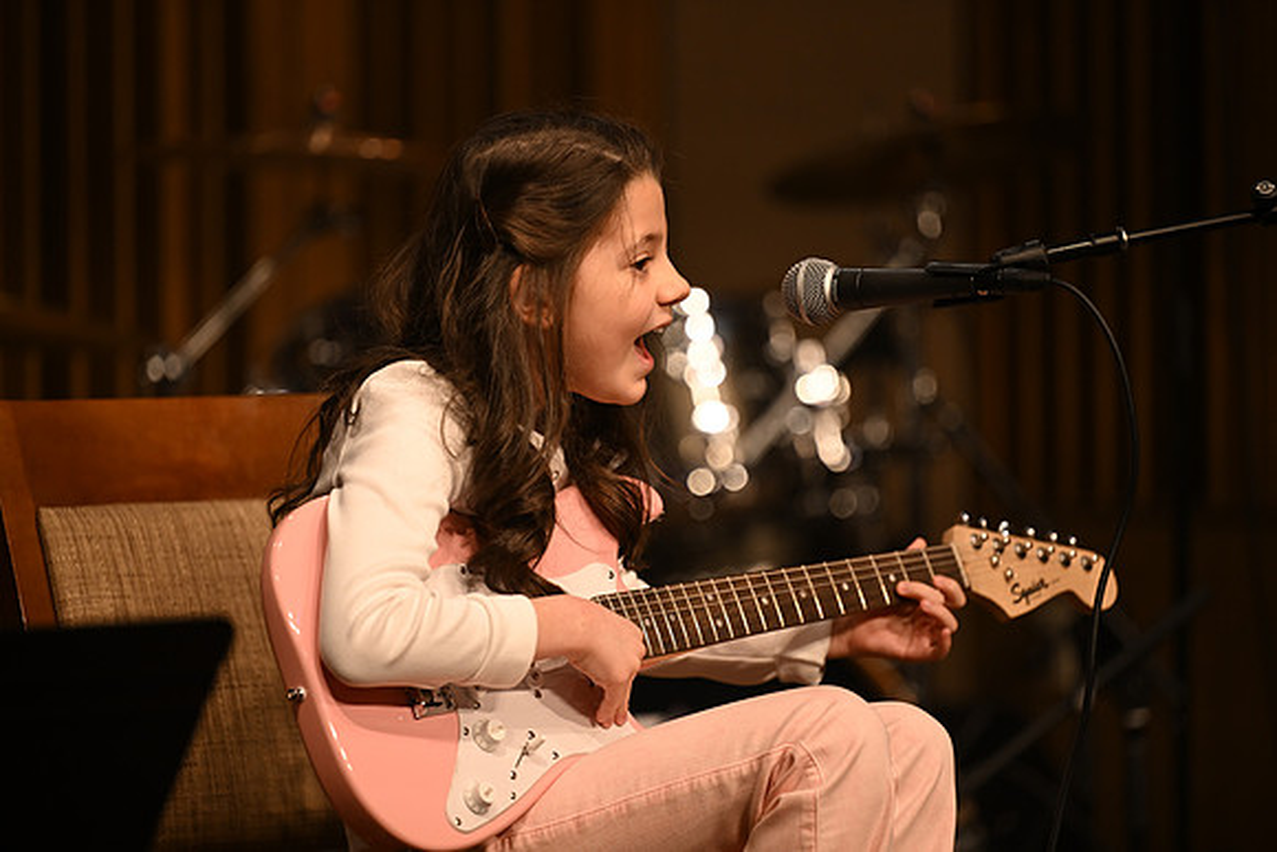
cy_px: 426
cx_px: 638
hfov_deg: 11.4
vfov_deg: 7.6
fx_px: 6386
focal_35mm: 180
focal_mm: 180
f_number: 2.8
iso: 1000
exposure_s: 1/400
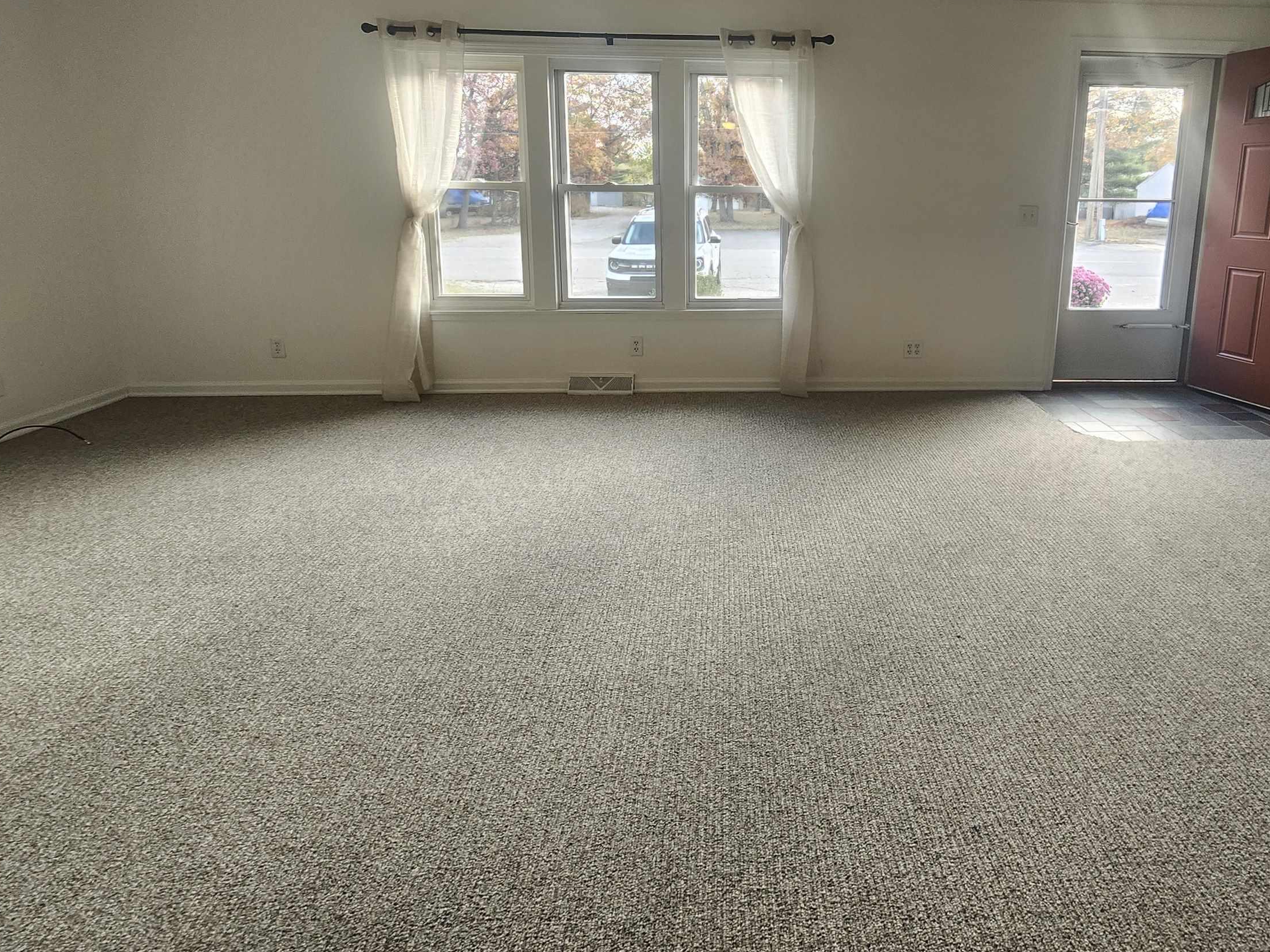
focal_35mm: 18
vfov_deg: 69.4
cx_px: 752
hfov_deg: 86.8
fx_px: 660
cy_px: 311
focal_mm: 1.74
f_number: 2.2
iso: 125
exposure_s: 1/60
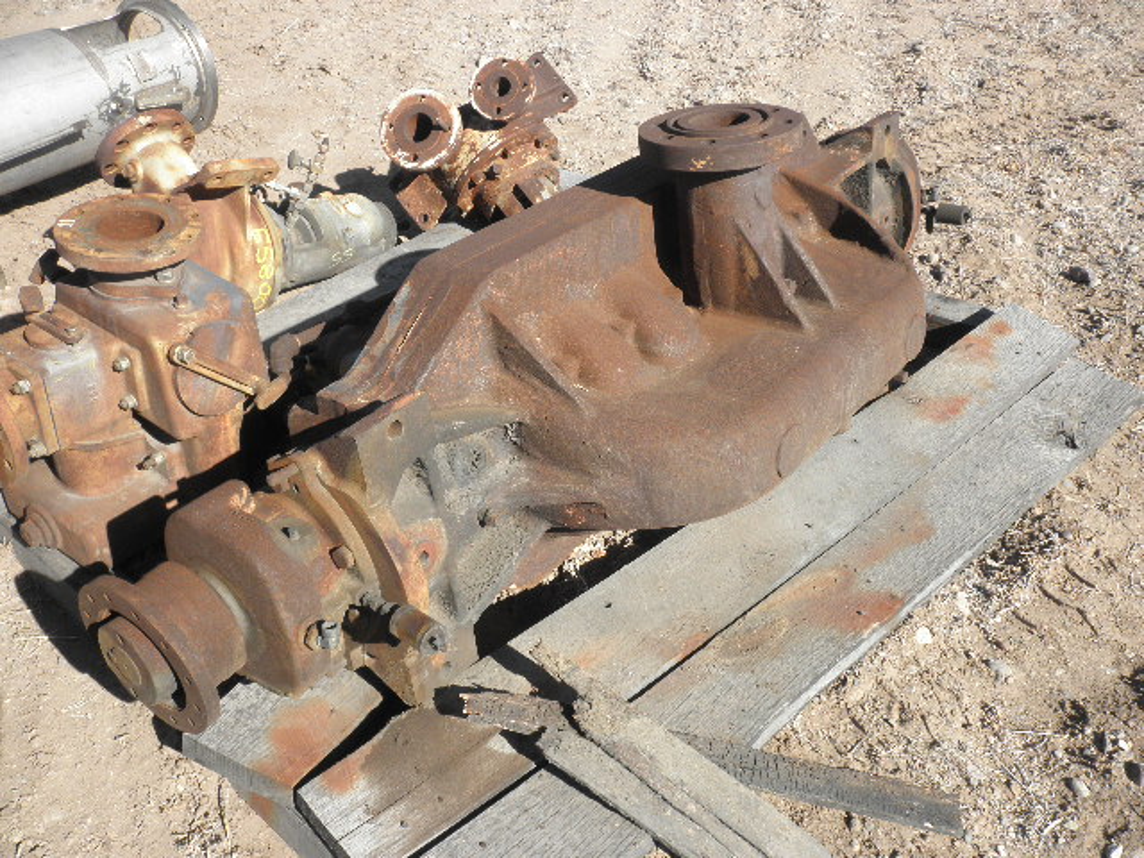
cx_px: 572
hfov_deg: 52.6
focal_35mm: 35
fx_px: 1157
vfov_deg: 40.7
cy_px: 429
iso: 64
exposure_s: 1/500
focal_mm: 6.1
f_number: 3.2
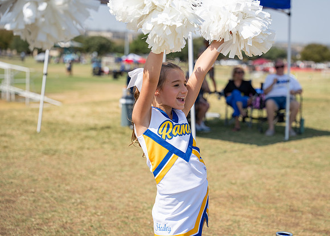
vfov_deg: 19.4
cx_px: 188
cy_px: 103
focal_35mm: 73
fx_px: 687
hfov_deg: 27.0
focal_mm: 61.9
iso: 100
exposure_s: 1/2000
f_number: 2.8
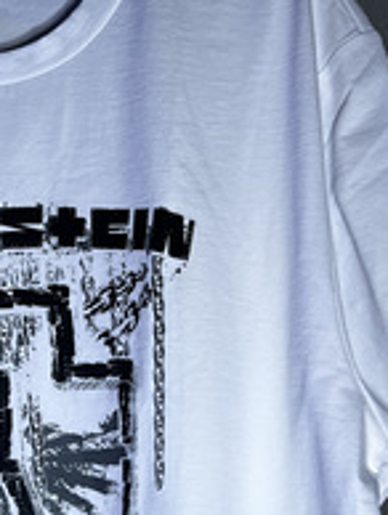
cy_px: 465
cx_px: -17
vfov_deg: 27.9
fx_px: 999
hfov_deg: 21.1
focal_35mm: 67
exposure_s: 1/121
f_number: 1.5
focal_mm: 5.7
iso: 64
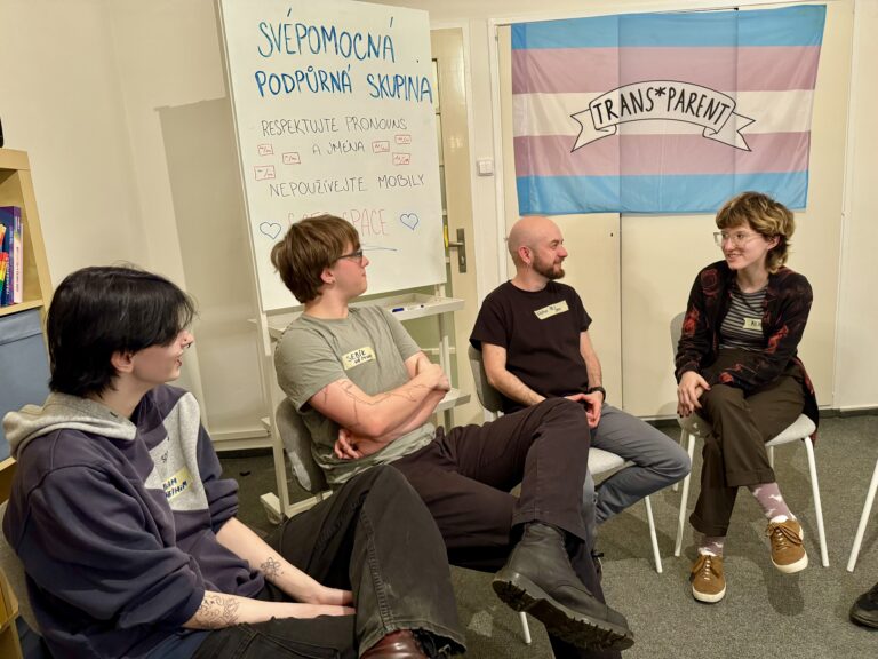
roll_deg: +4.2
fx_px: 609
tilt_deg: -11.2
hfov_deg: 71.6
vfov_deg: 56.8
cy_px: 330
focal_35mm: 24
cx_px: 439
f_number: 1.78
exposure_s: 1/50
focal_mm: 6.76
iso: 500
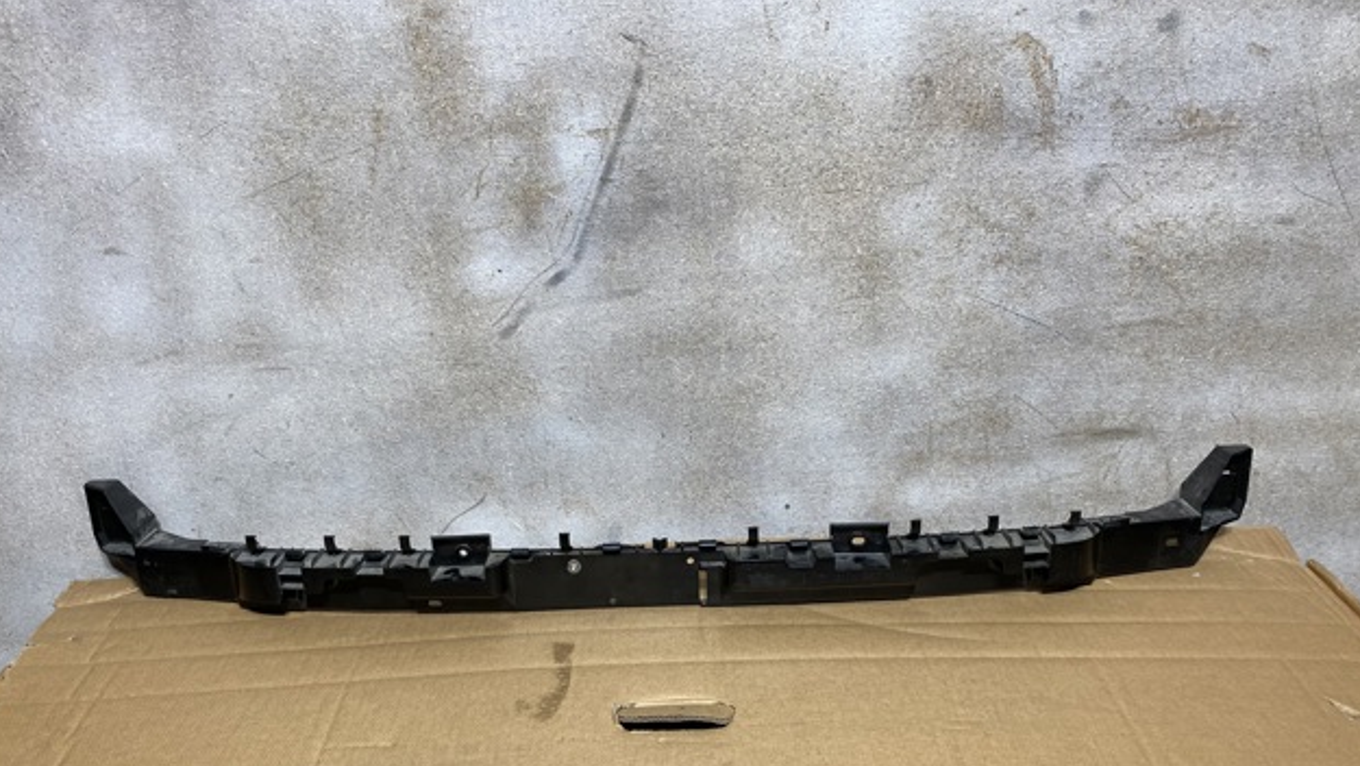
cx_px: 681
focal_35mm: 29
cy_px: 507
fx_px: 1046
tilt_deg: -28.8
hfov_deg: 66.1
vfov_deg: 39.8
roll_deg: +1.0
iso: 64
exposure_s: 1/100
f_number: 1.8
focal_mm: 4.25
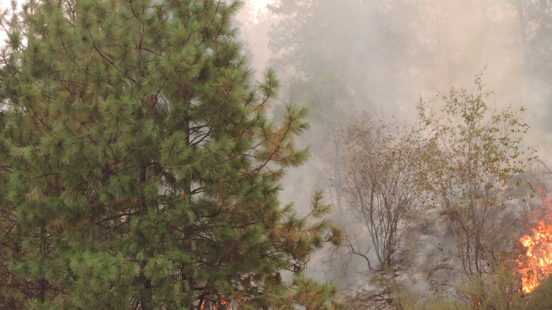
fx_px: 1156
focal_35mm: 79
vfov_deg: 15.3
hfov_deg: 26.7
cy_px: 172
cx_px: 371
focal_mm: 8.9
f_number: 3.6
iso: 80
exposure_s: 1/160
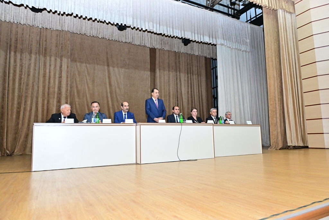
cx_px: 164
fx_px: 219
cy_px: 110
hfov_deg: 73.7
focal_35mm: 24
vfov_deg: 53.1
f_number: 4.5
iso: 3200
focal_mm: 24
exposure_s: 1/160
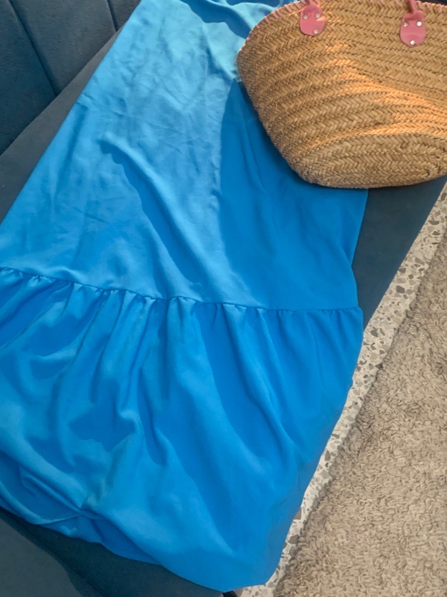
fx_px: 551
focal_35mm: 32
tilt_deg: -62.2
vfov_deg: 56.3
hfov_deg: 44.1
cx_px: 198
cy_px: 234
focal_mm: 4.25
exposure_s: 1/33
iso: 400
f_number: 1.8
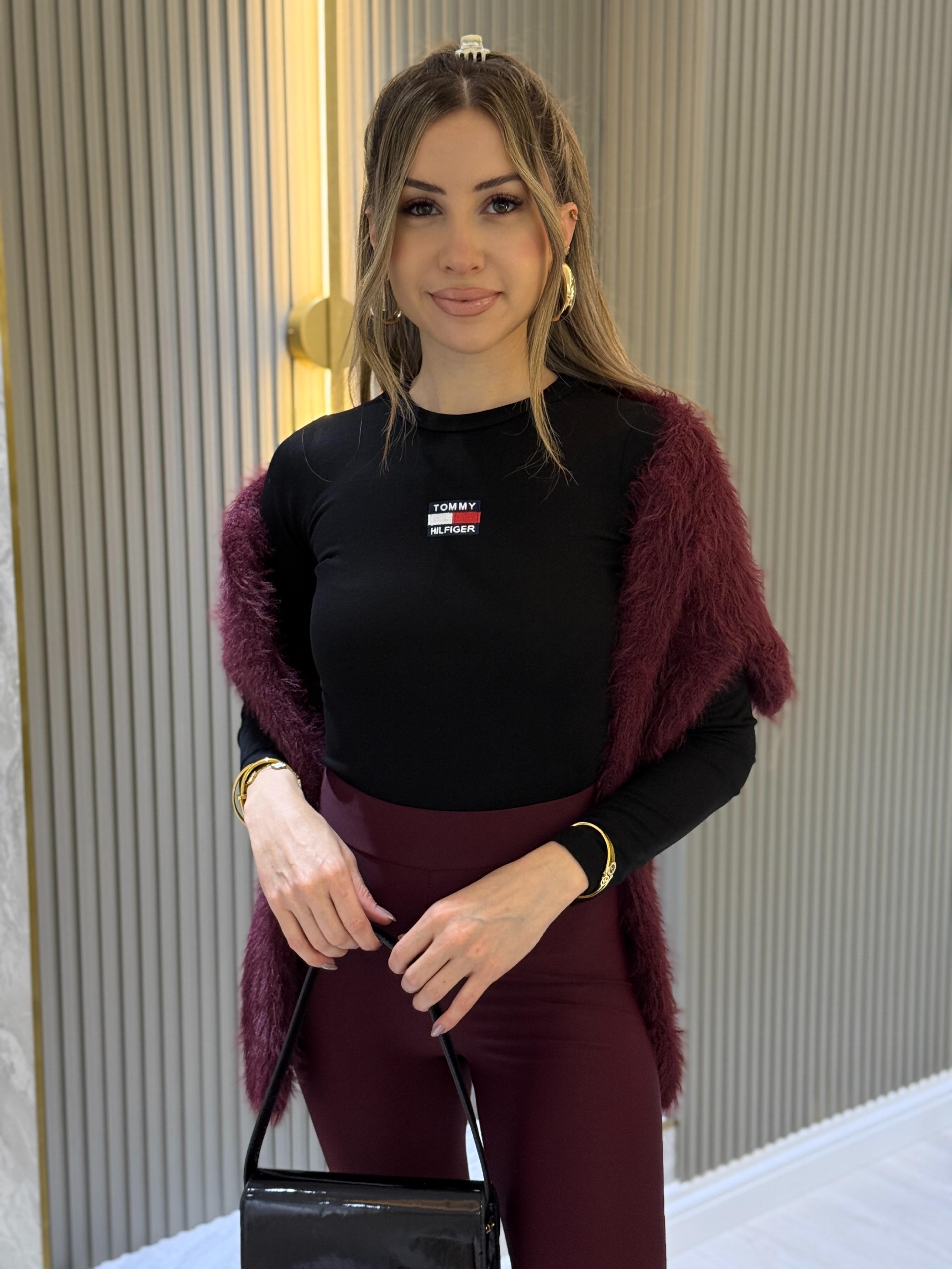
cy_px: 634
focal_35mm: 48
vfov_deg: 39.7
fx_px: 1760
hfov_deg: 30.3
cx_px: 476
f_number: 1.78
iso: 160
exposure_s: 1/50
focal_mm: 6.76
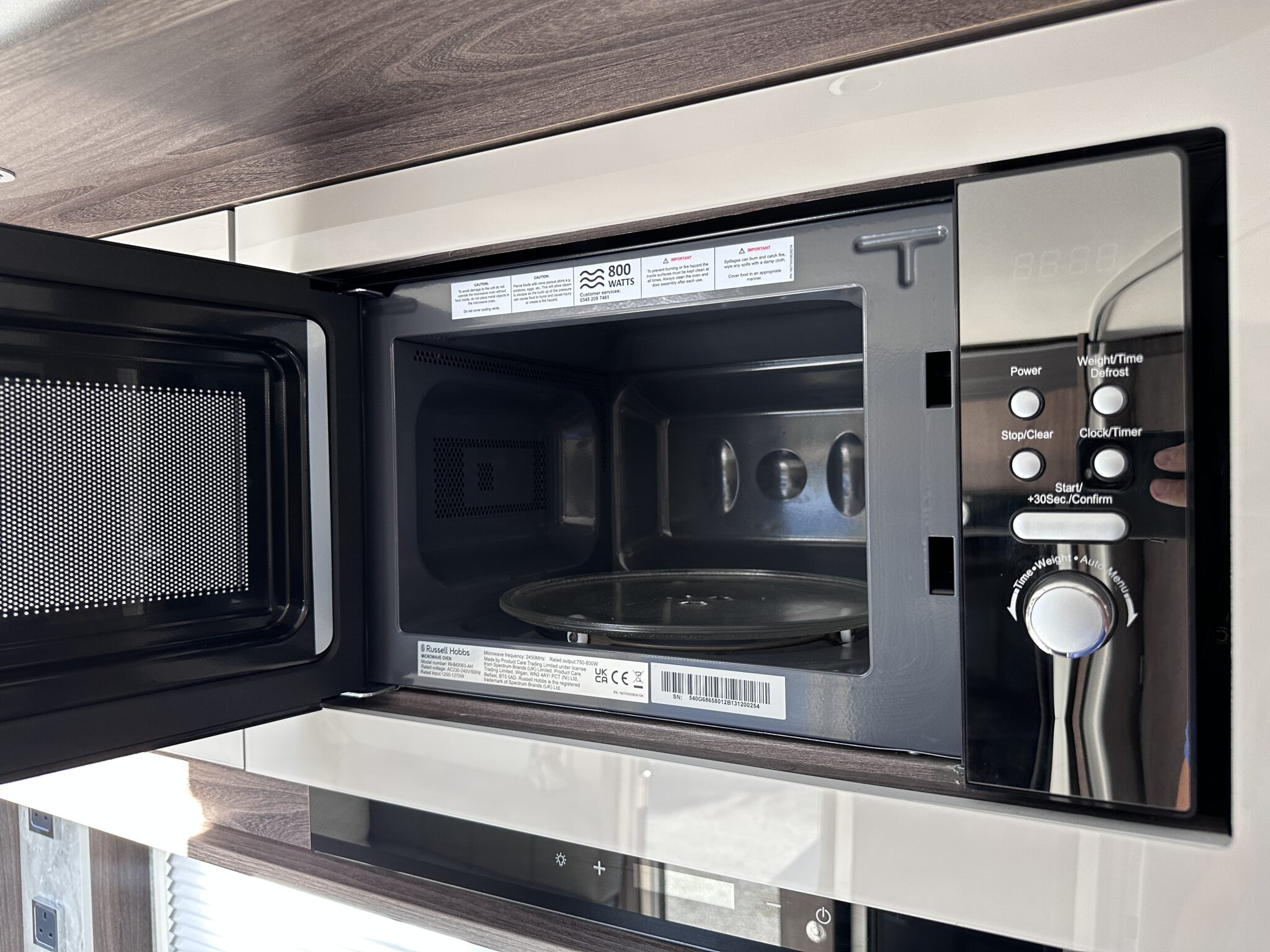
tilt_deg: -0.2
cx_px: 635
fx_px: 881
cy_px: 476
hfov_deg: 71.6
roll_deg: -0.1
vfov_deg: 56.8
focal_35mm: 24
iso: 200
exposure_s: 1/121
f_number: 1.78
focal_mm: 6.86
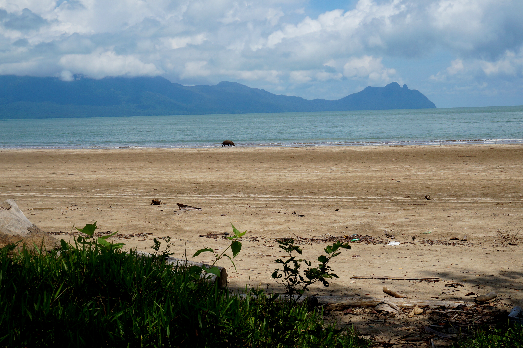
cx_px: 262
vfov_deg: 26.4
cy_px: 174
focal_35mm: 51
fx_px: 740
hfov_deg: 38.9
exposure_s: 1/320
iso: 200
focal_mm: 34
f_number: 16
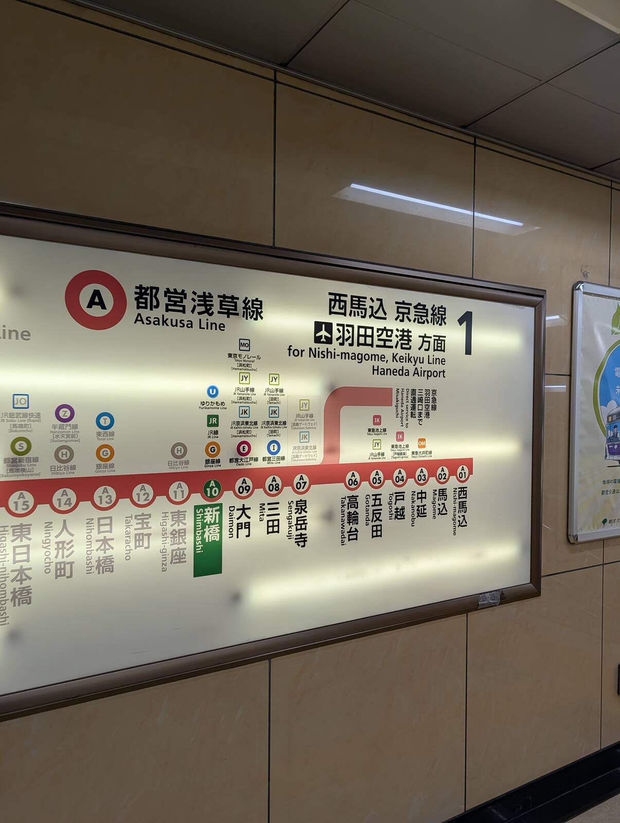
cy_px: 412
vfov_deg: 71.5
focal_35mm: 24
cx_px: 310
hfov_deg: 56.9
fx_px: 572
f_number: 1.68
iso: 34
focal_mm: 6.9
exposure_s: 1/100
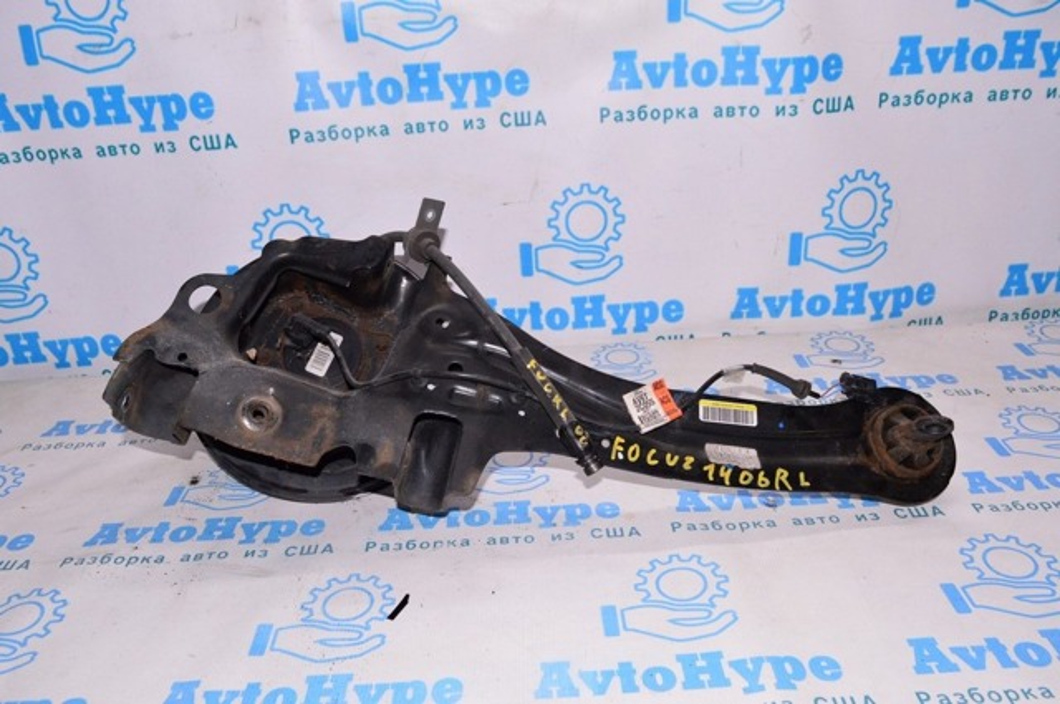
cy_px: 352
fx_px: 926
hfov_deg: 59.6
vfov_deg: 41.6
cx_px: 530
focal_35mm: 32
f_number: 8
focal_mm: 21
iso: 1600
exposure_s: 1/200
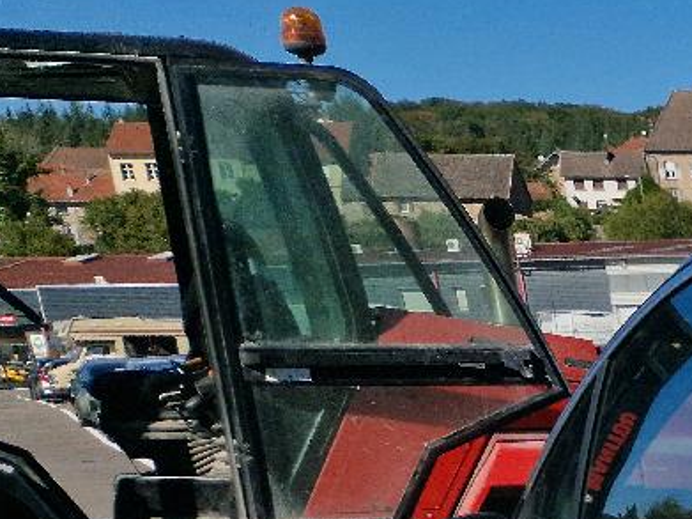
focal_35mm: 106
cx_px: 1573
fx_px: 2118
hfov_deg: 14.0
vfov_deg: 12.2
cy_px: 1061
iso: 50
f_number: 1.8
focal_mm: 5.4
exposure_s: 1/5000
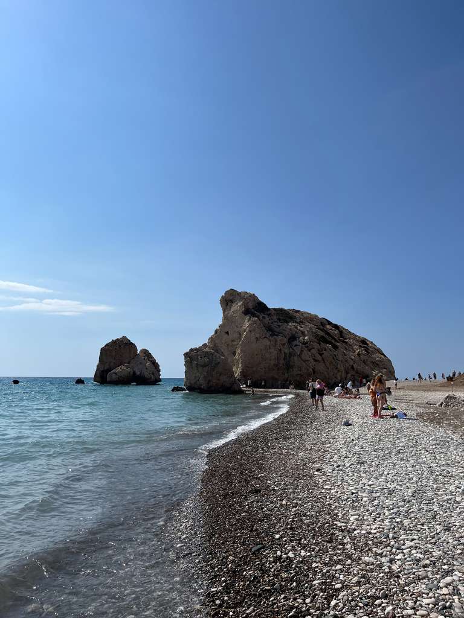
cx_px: 232
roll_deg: -0.4
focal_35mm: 26
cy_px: 309
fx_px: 465
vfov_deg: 67.3
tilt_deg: +8.2
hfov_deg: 53.1
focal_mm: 5.1
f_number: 1.6
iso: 50
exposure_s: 1/9091
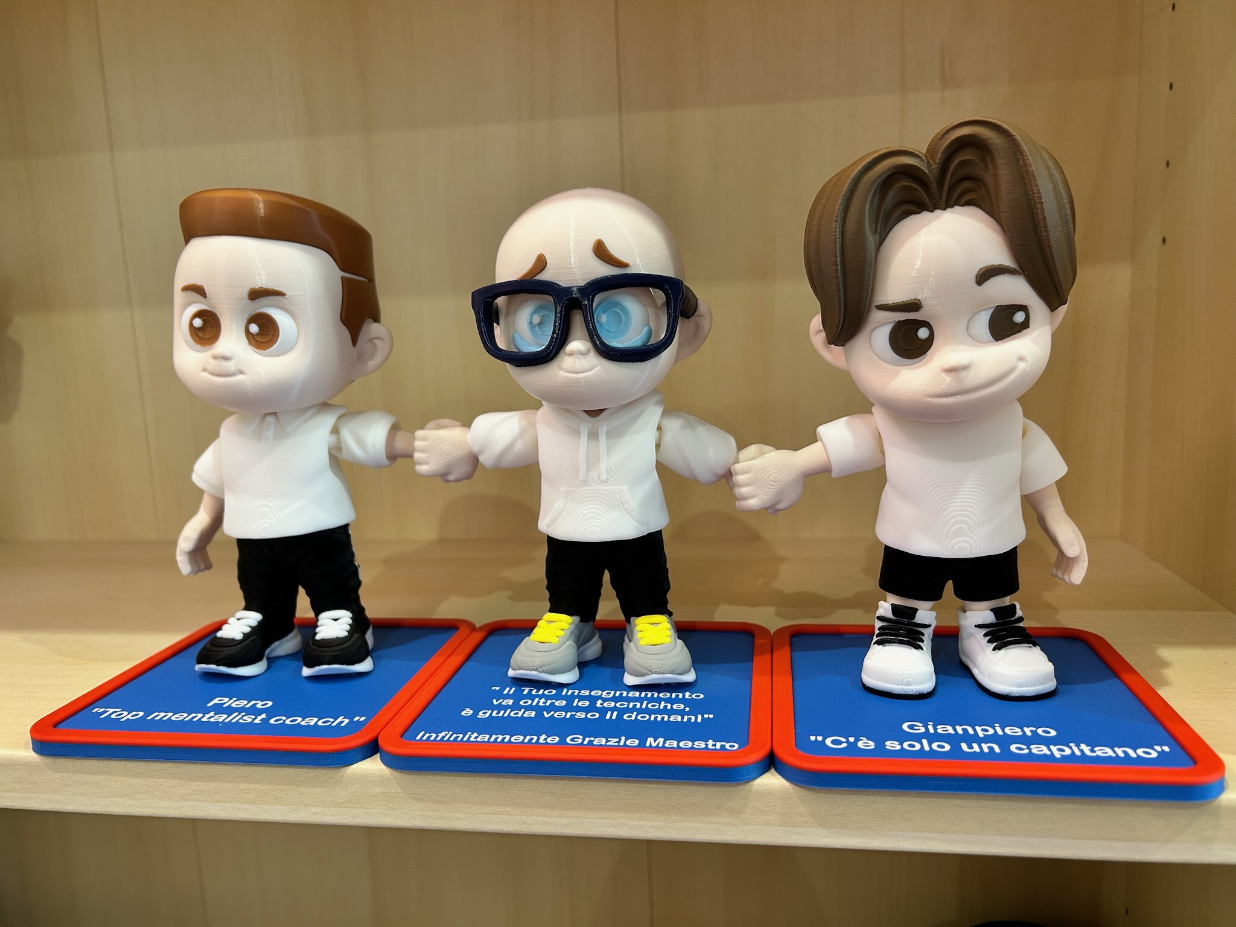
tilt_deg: -9.1
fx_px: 928
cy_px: 464
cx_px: 618
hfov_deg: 67.3
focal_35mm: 26
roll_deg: +2.2
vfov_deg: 53.1
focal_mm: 5.7
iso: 80
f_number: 1.5
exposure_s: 1/50
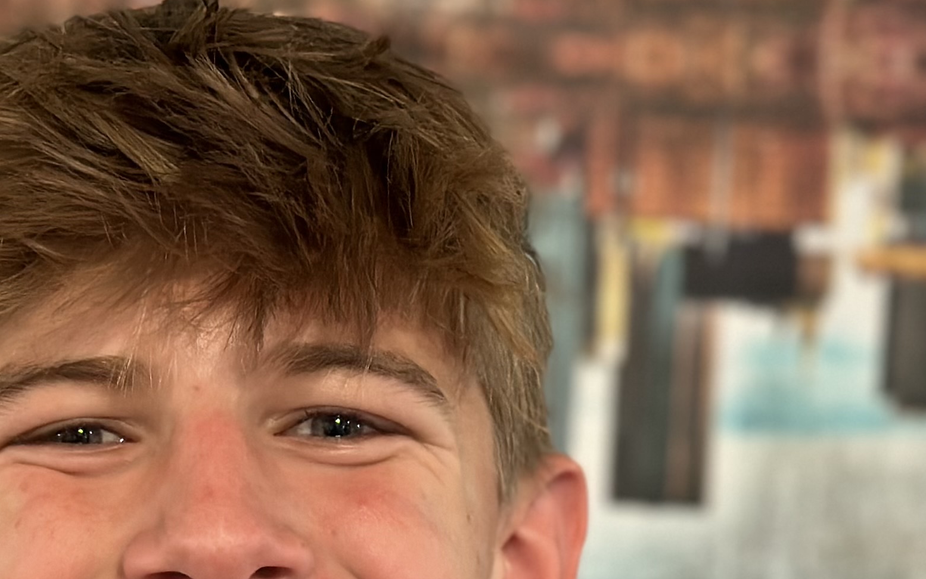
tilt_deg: +4.2
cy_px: 679
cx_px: 189
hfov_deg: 15.7
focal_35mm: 132
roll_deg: -0.8
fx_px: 3331
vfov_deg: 9.8
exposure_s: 1/40
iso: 400
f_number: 1.78
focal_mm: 6.86
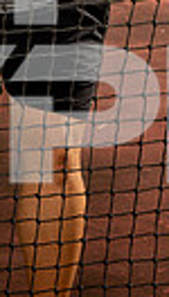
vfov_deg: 13.7
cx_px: -11
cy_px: -43
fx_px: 1210
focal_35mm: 153
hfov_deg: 7.9
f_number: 6.3
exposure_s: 1/250
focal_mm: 43
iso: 50
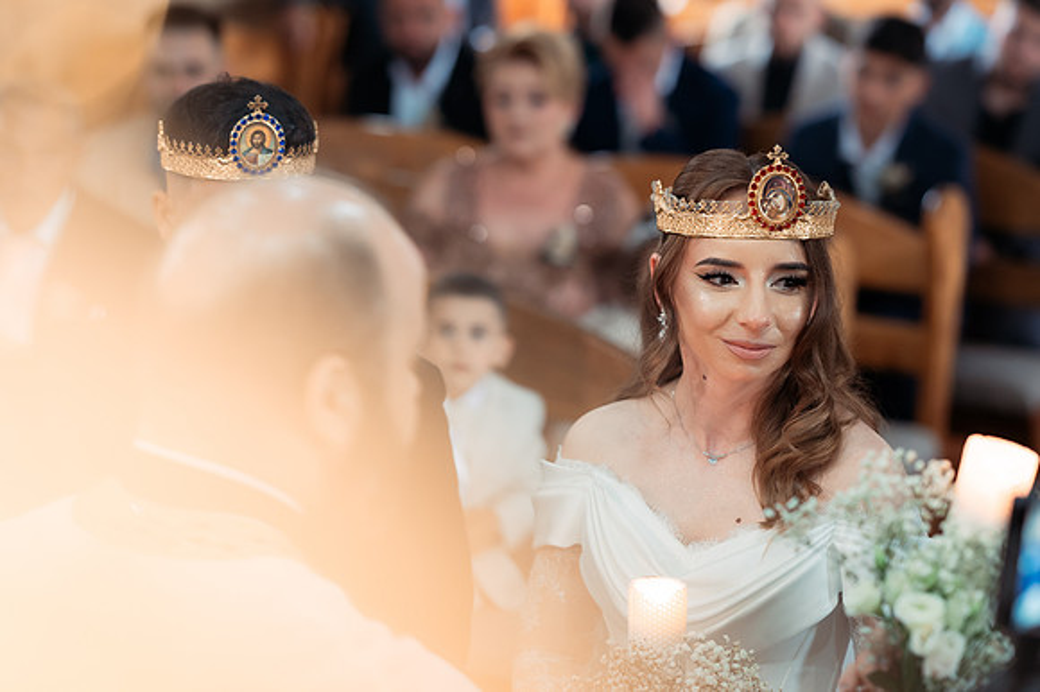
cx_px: 552
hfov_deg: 21.4
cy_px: 304
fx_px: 2753
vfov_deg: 14.3
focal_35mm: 95
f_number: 2.2
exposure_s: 1/320
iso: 1600
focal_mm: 85
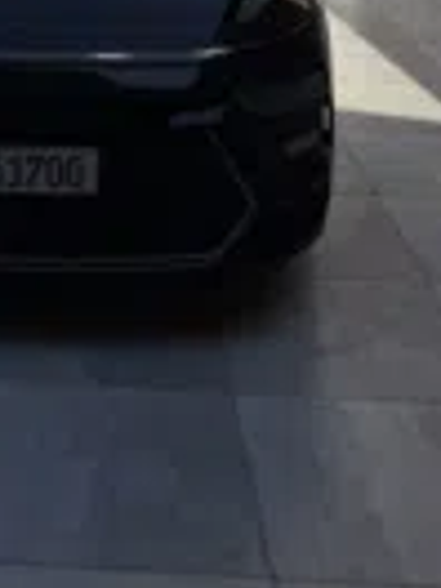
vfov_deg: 23.2
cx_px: 18
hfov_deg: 19.7
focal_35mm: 73
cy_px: -209
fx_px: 1240
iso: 80
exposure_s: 1/9091
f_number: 1.78
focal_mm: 6.76
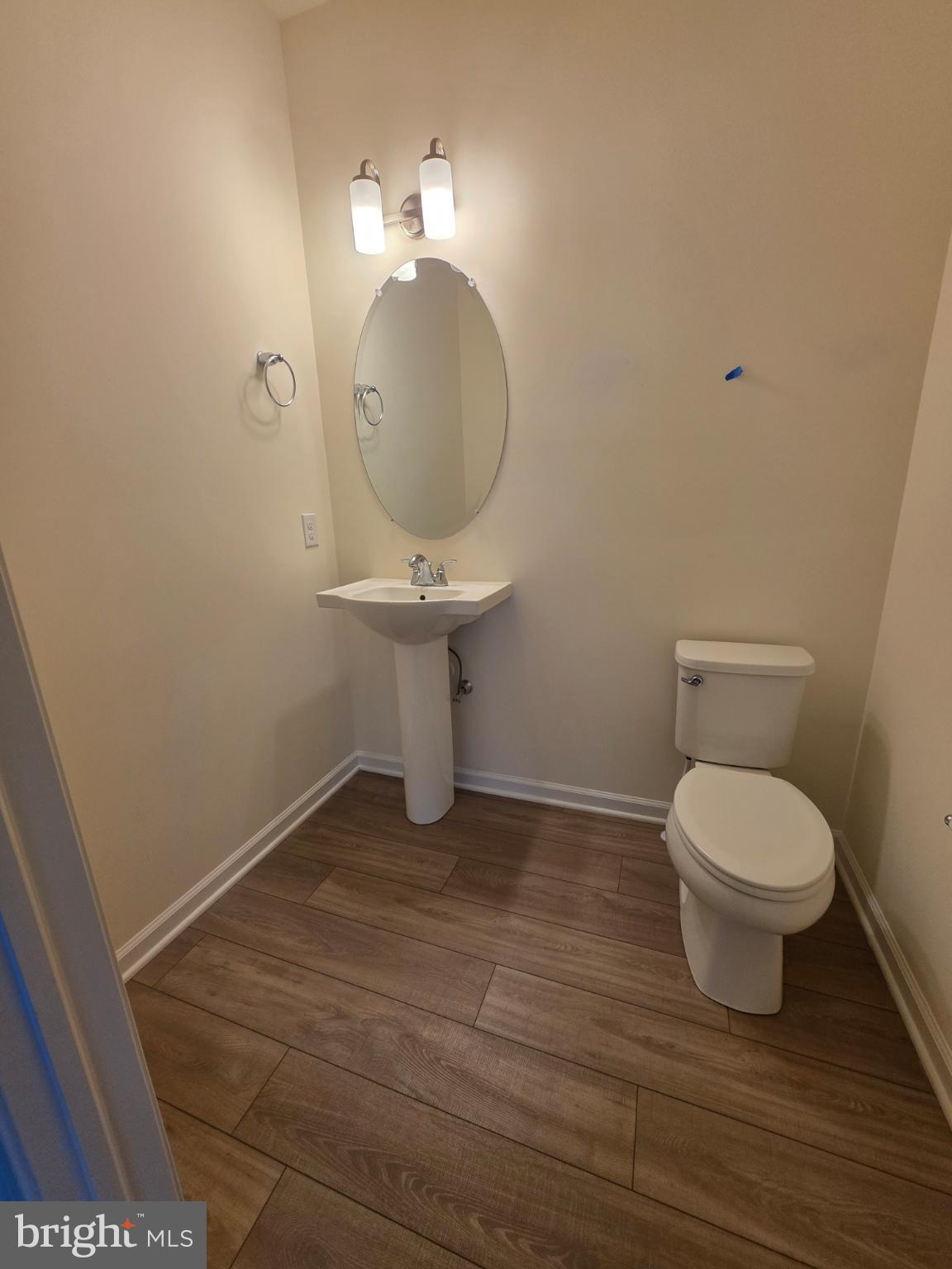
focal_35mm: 13
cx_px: 476
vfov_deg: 106.2
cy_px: 634
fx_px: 477
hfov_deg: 89.9
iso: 80
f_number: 1.9
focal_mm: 2.2
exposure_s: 1/120
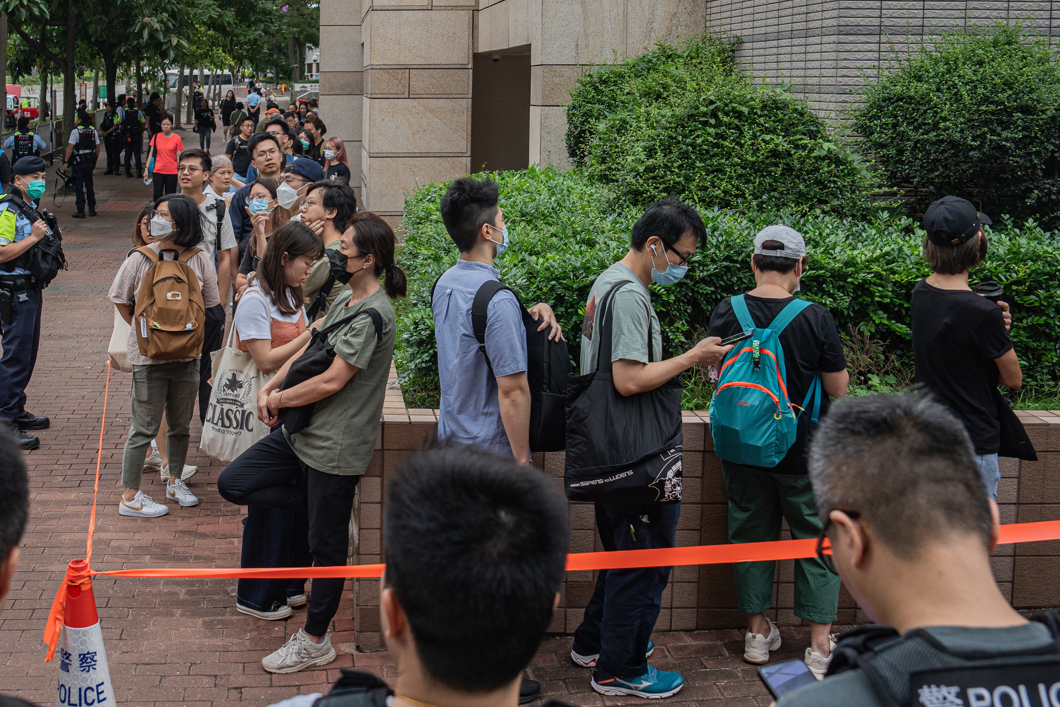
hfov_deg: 48.2
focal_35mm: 40
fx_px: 1178
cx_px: 420
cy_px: 438
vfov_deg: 33.2
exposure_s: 1/500
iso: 400
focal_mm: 24
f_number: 4
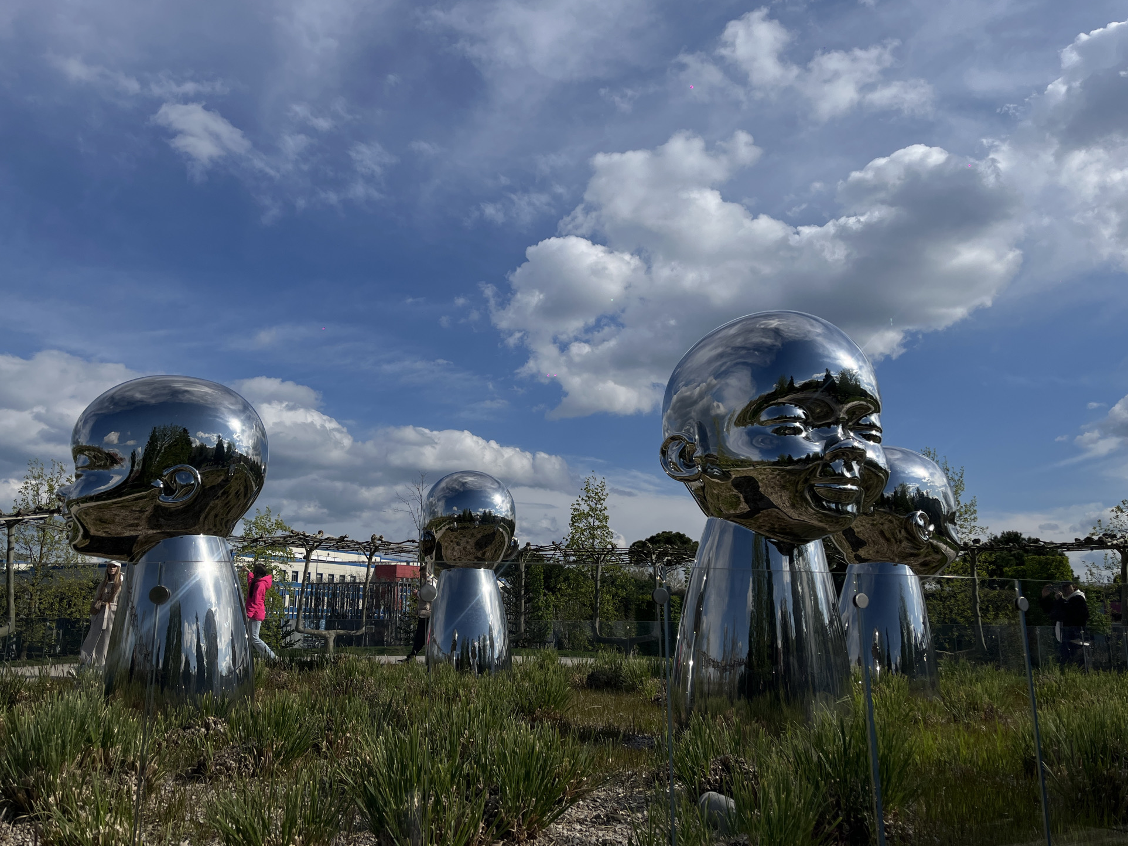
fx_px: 880
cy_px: 436
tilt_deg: +11.6
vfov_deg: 51.3
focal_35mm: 27
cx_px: 544
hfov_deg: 65.3
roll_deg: -0.2
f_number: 1.6
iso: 50
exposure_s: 1/11905
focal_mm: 5.1
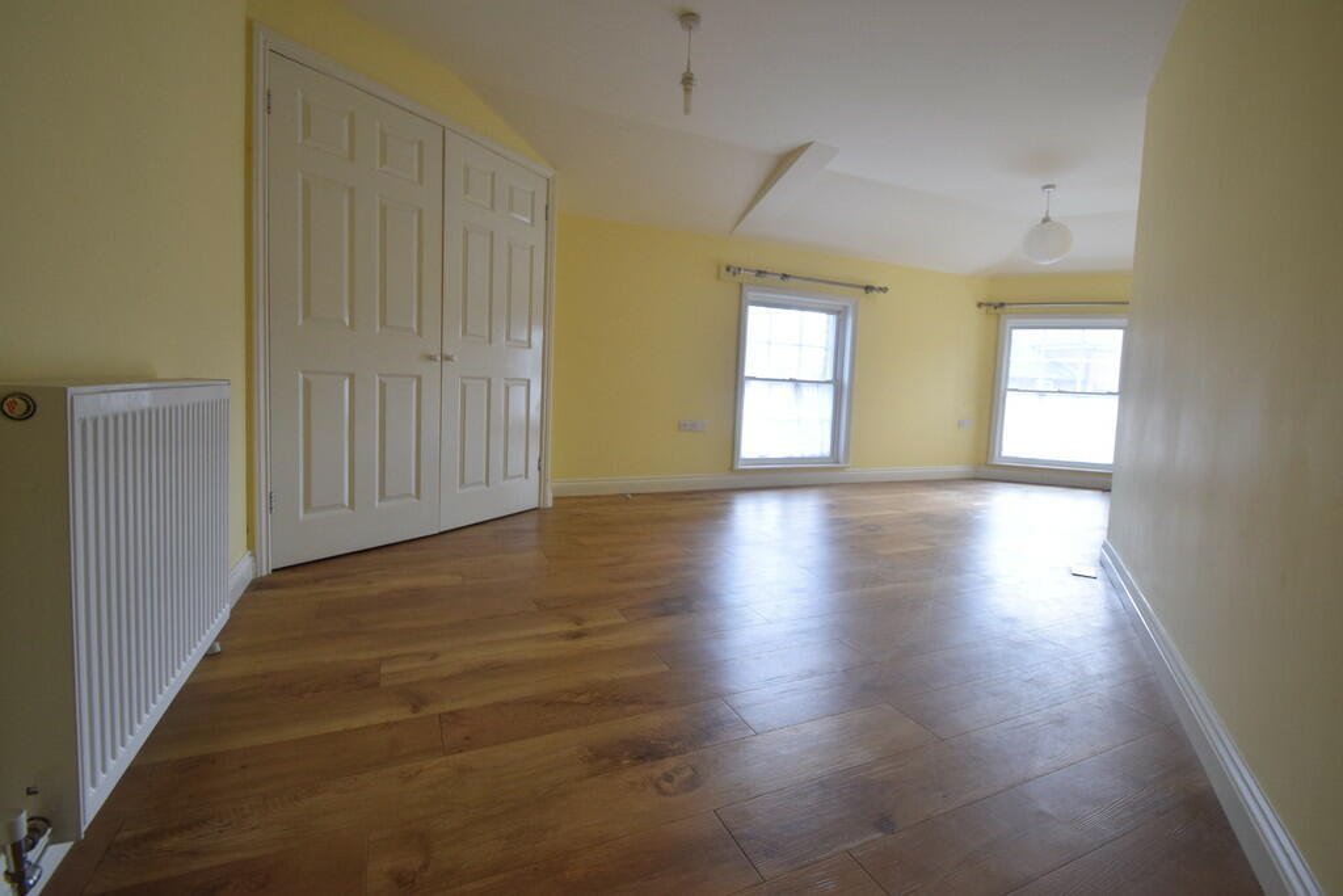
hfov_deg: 100.4
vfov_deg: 77.3
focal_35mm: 15
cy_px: 448
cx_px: 672
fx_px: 560
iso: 800
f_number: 5.6
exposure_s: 1/125
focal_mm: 10
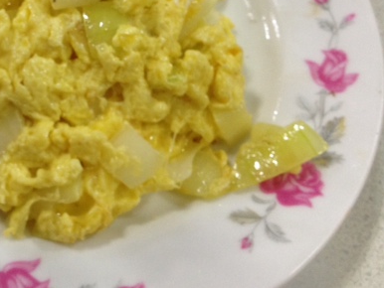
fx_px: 644
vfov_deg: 24.9
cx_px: 80
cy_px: 69
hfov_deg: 32.4
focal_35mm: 58
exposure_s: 1/20
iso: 160
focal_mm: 4.28
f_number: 2.4
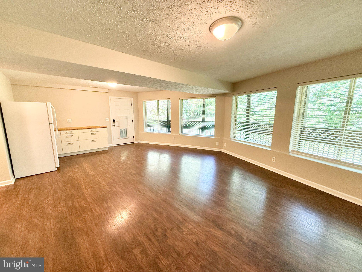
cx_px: 181
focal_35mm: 14
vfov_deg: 85.7
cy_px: 136
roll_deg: -0.3
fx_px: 146
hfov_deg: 102.1
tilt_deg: -8.5
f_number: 2.2
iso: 250
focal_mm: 2.22
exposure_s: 1/120
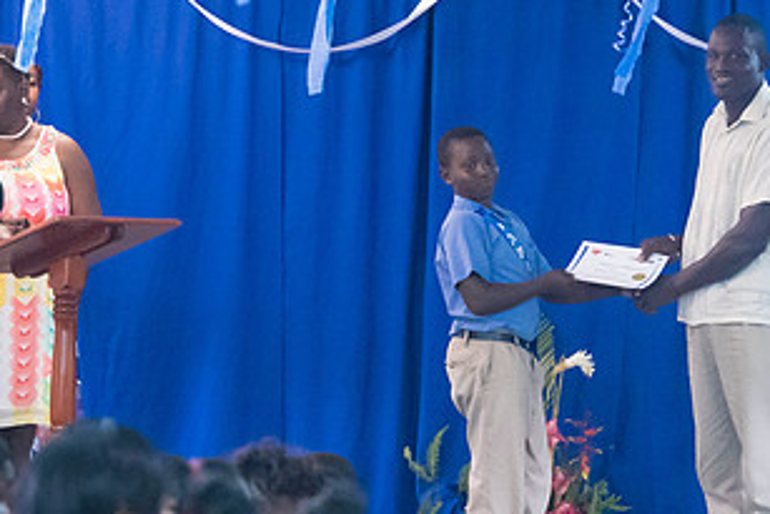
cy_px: 357
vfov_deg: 5.4
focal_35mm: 255
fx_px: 5456
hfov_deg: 8.1
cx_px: 477
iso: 20000
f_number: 6.3
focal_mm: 135
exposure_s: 1/200
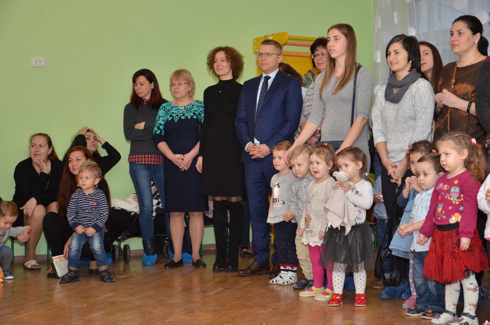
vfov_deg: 21.5
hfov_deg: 32.0
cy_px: 162
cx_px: 245
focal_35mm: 63
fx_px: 856
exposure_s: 1/200
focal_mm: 42
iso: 800
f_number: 4.8
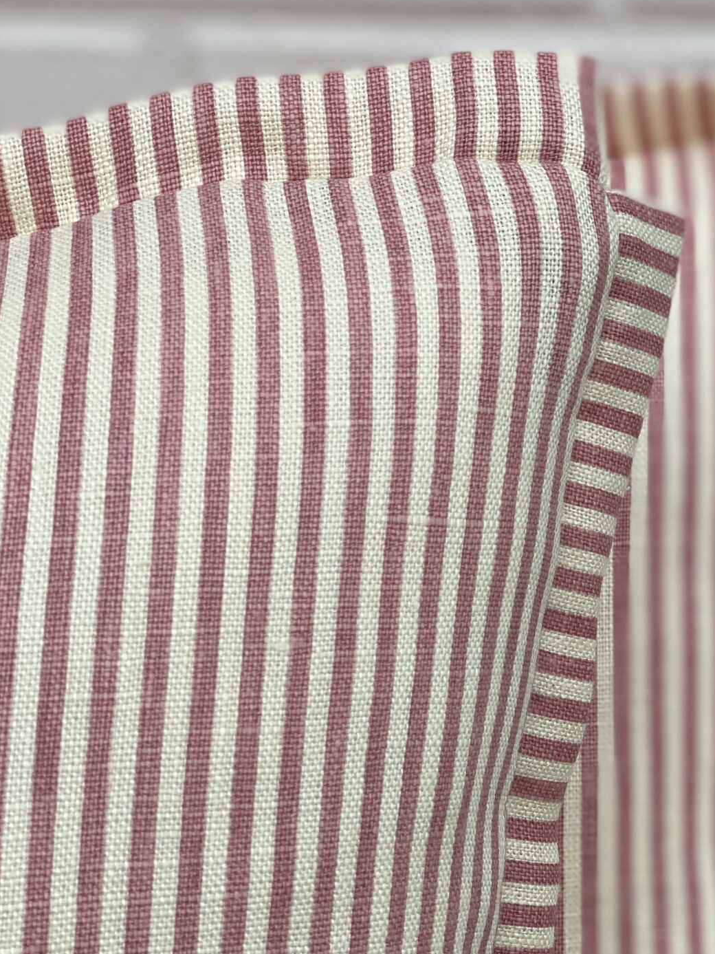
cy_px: 398
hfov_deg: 15.2
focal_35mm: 96
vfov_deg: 20.4
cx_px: 648
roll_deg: -1.8
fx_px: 2644
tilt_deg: -19.1
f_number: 2
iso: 20
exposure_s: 1/245
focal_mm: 6
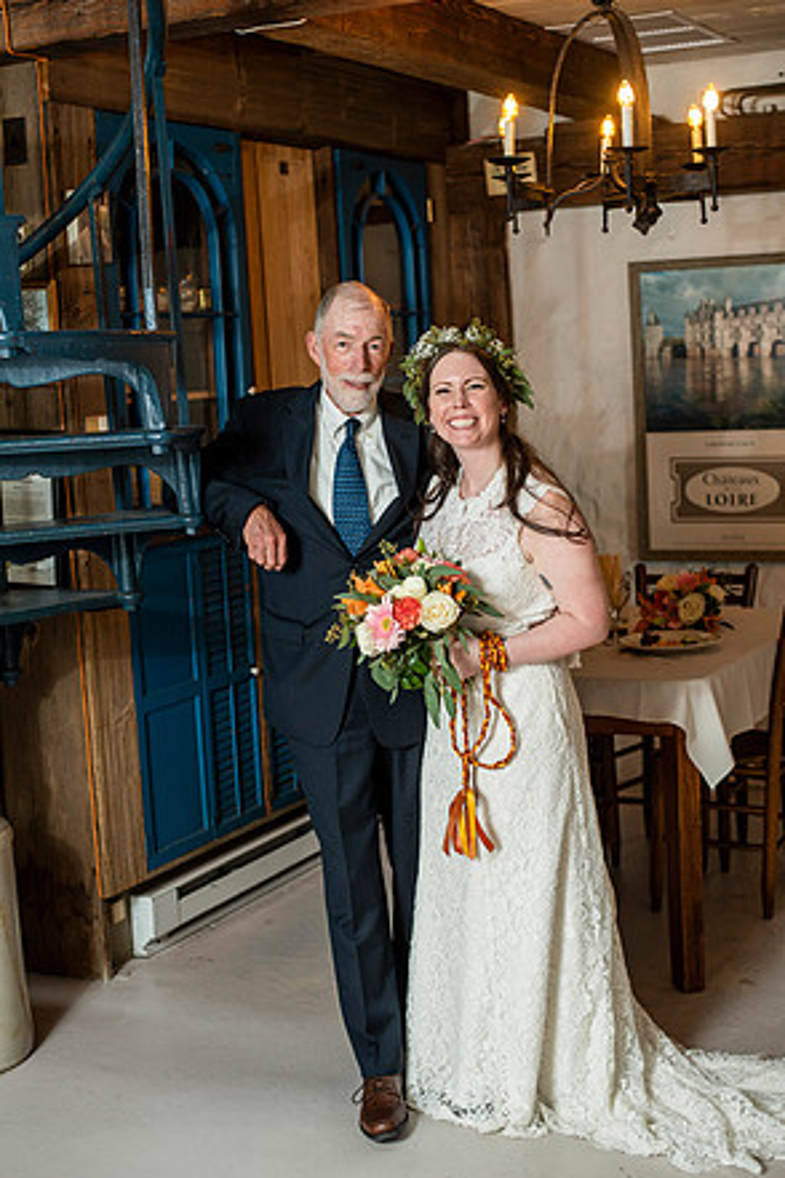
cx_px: 398
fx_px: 1668
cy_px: 598
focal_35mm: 51
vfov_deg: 38.9
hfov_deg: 26.5
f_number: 3.2
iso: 400
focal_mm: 50
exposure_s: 1/80
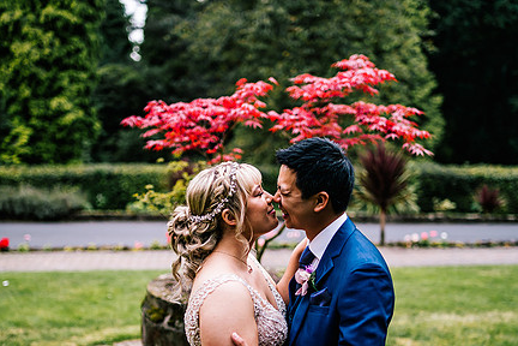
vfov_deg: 28.5
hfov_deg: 41.9
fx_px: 676
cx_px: 254
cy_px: 223
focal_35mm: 47
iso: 320
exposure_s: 1/250
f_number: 1.4
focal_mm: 35
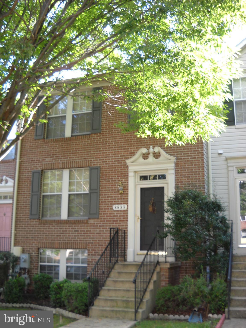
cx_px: 123
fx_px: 388
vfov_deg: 45.8
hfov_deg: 35.1
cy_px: 164
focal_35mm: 41
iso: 104
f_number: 3.1
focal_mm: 6.72
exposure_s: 1/60
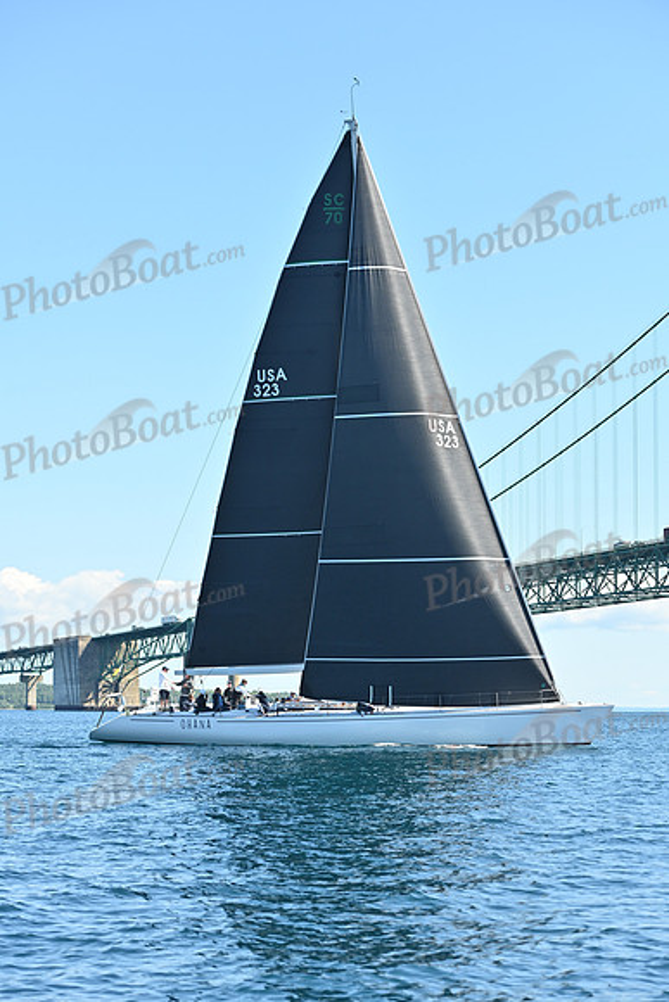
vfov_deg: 23.9
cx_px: 334
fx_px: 2368
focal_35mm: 85
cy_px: 501
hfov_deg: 16.1
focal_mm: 85
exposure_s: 1/1000
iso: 320
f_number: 5.6
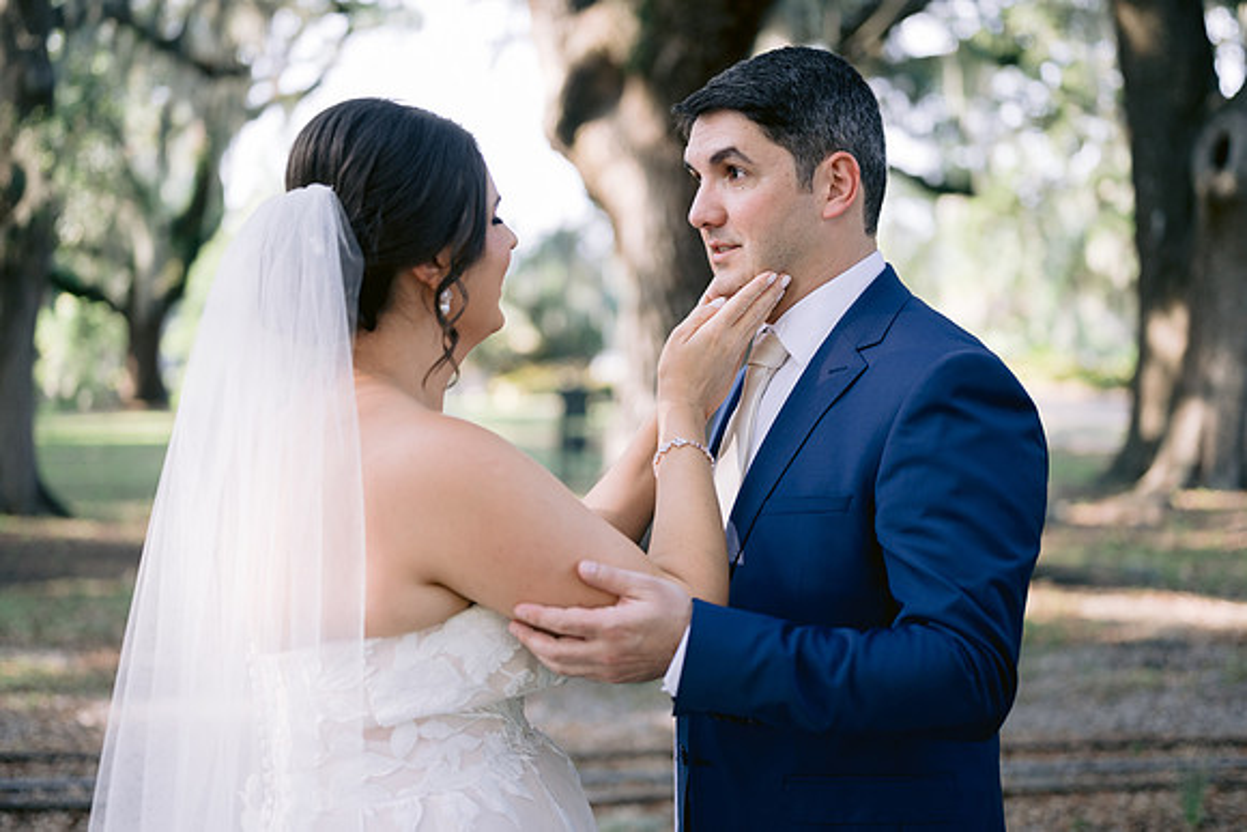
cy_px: 416
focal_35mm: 50
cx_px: 624
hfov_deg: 39.6
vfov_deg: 27.0
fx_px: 1732
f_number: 1.8
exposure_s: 1/500
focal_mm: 50
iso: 160
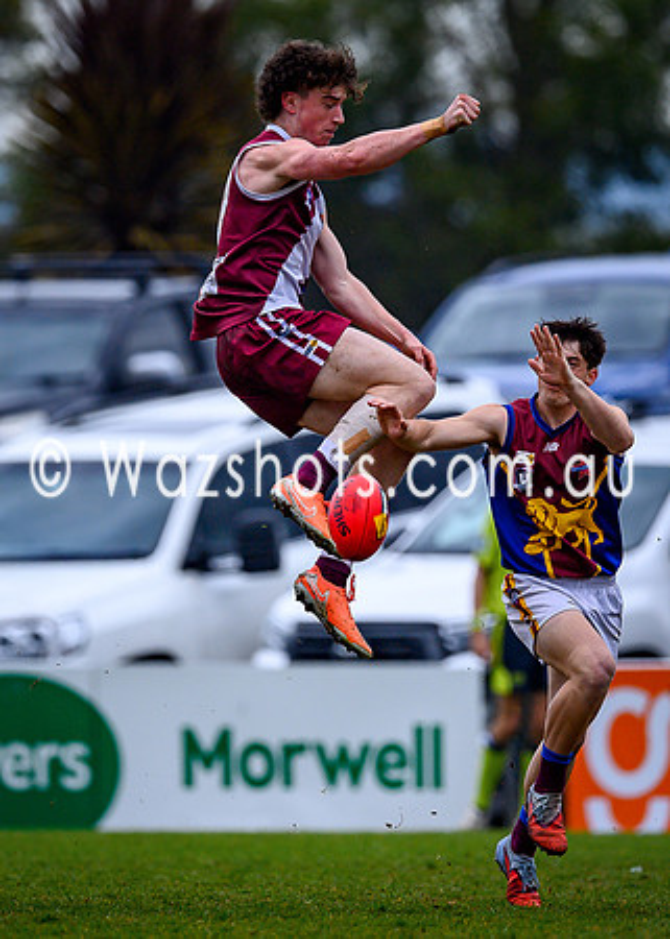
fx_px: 30631
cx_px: 292
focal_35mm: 1149
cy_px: 409
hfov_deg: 1.3
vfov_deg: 1.8
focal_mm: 500
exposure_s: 1/1600
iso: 320
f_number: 4
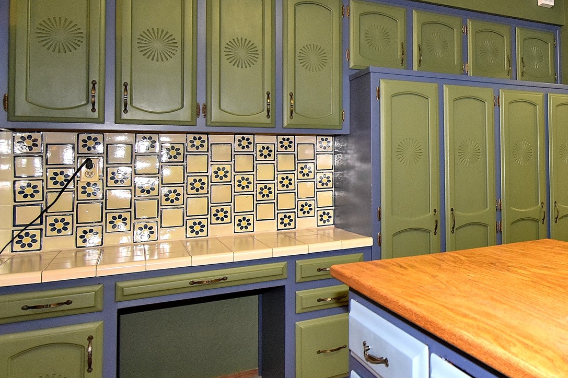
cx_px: 515
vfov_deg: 43.5
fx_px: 473
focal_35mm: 30
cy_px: 165
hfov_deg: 53.8
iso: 1400
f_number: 4.5
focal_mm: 10
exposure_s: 1/60
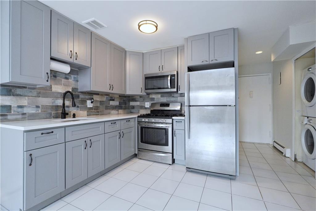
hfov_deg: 95.0
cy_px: 106
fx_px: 145
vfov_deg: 72.0
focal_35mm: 16
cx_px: 158
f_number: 4
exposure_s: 1/160
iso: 640
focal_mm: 11
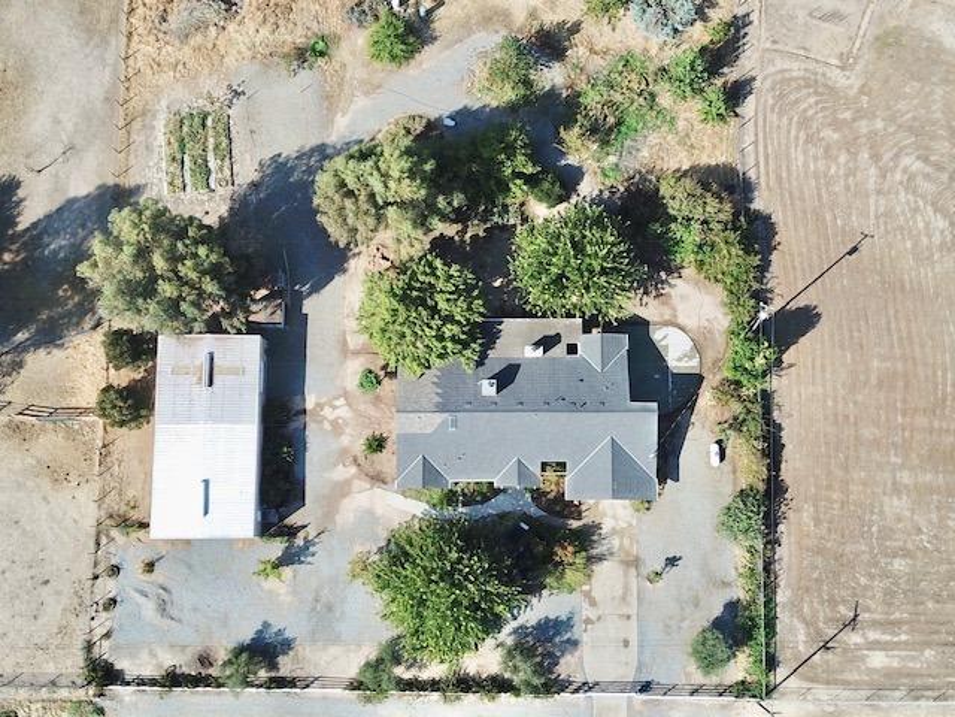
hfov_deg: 67.3
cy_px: 358
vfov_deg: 53.1
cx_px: 478
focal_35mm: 26
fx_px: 717
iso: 100
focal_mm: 4.73
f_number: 2.2
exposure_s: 1/1227
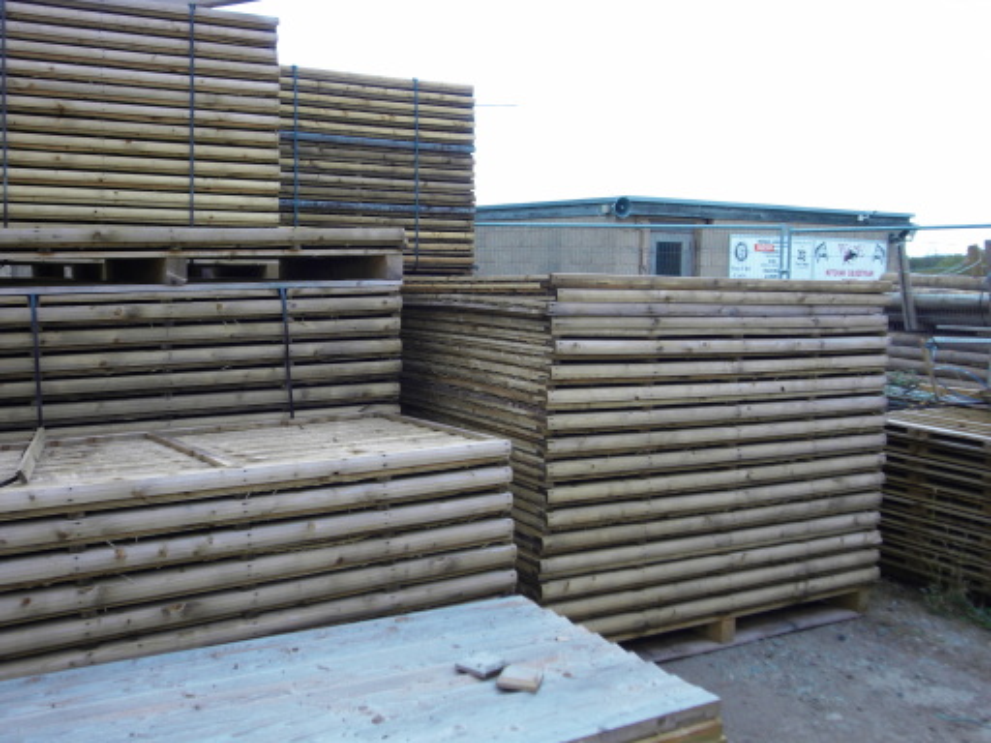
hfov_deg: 46.8
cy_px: 372
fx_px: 1145
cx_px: 496
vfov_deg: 36.0
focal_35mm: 40
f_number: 3.7
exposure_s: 1/60
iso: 100
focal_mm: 7.1
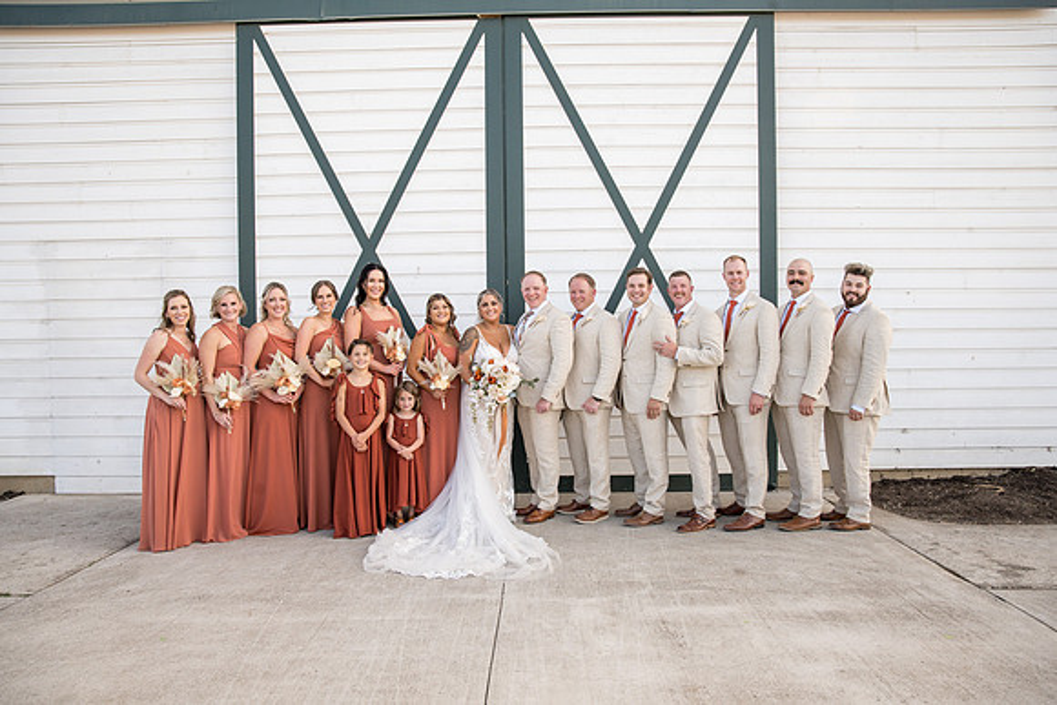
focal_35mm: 24
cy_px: 352
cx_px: 528
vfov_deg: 53.2
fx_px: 705
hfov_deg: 73.7
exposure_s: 1/320
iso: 640
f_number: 6.3
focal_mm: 24
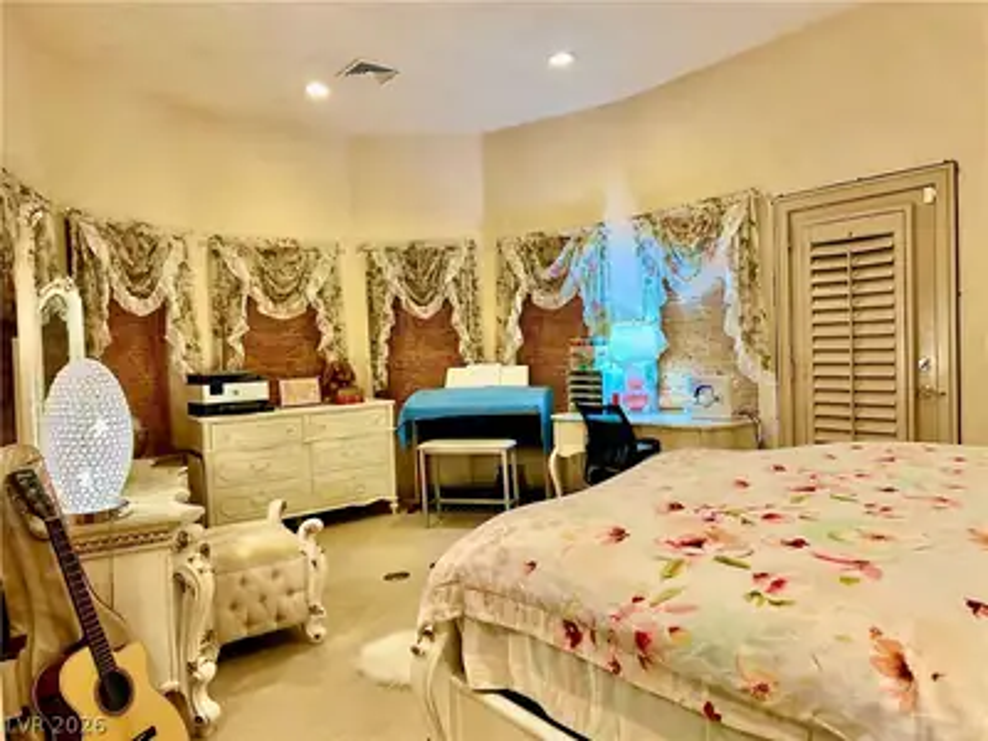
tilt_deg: -2.5
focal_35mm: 24
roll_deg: +2.3
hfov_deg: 71.6
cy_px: 370
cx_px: 494
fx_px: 685
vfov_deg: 56.8
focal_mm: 6.86
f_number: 1.78
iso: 250
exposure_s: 1/60
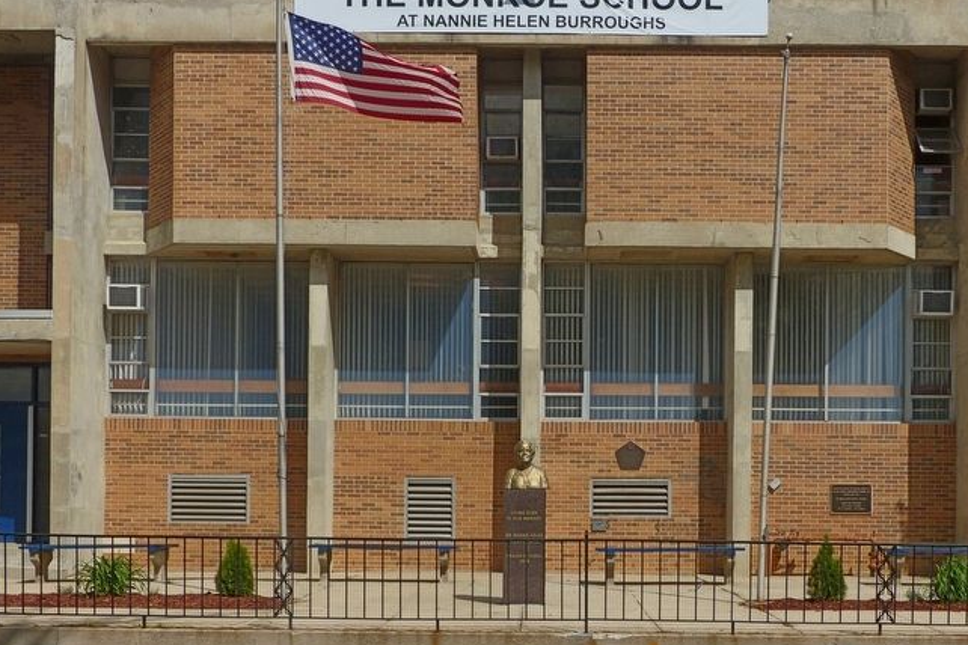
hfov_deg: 35.0
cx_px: 547
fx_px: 1533
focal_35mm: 57
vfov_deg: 23.8
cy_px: 347
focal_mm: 7.8
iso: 100
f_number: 5
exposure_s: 1/1600
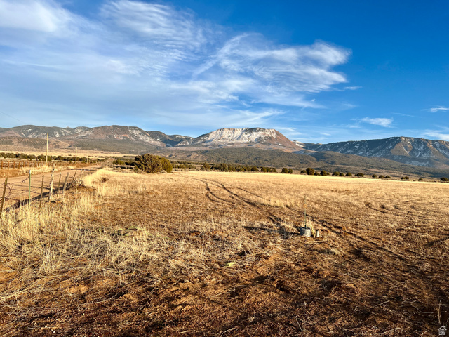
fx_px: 337
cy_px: 168
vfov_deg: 53.1
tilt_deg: +2.7
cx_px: 224
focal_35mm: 26
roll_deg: -2.5
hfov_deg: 67.3
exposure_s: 1/2252
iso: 50
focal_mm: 5.7
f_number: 1.5
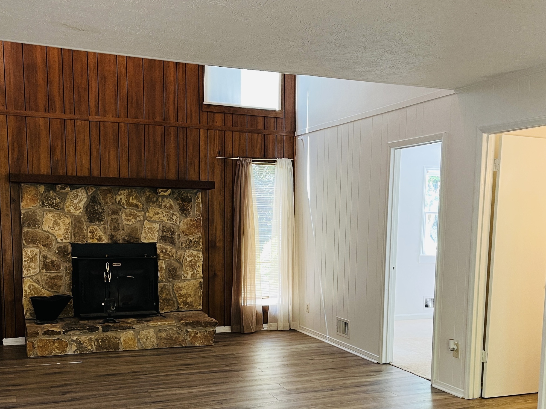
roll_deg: -0.6
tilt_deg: -7.7
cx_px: 281
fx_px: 631
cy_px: 300
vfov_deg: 35.3
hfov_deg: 46.8
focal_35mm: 40
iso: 100
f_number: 1.6
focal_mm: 5.1
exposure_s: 1/60
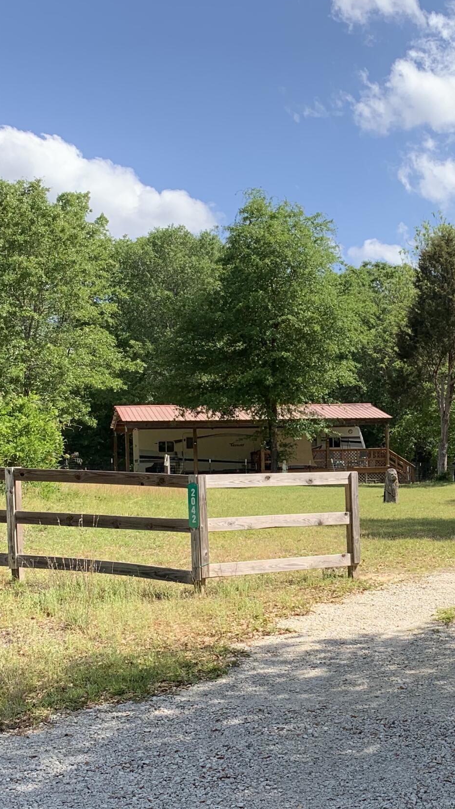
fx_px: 1094
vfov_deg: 40.4
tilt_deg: -0.4
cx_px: 454
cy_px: 477
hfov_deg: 22.6
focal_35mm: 51
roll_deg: +1.6
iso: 25
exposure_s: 1/1220
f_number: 1.8
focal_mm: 4.25
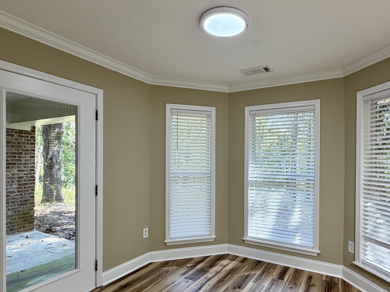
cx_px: 231
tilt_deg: -1.1
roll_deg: -0.3
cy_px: 162
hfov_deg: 78.2
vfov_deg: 63.3
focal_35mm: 21
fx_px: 237
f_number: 2.2
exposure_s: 1/120
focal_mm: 2.22
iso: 100
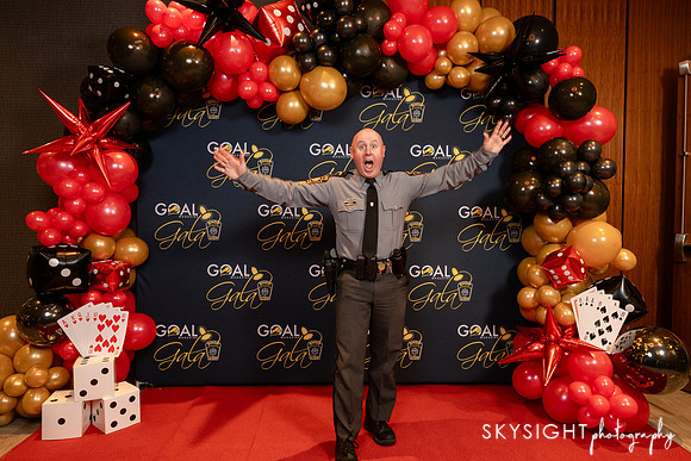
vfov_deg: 52.3
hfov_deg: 72.8
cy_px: 230
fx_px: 469
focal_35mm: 24
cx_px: 346
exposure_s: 1/125
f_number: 5.6
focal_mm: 24
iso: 3200
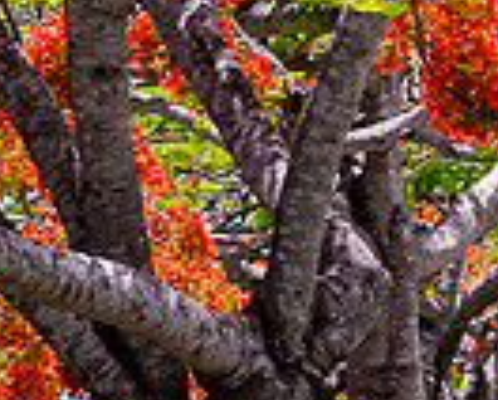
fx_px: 6997
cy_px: 177
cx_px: 236
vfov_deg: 3.3
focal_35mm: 474
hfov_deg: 4.1
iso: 100
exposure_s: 1/320
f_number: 5.6
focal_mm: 70
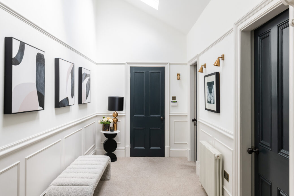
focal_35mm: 27
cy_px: 98
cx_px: 147
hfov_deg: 67.4
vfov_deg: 47.9
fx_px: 220
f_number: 8
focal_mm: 27
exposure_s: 1/15
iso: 200
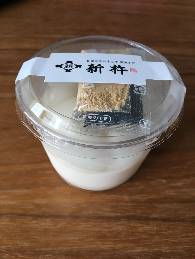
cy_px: 130
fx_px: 218
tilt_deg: -51.4
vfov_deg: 61.7
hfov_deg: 48.2
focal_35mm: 29
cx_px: 98
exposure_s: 1/30
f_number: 2.2
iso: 64
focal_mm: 4.15
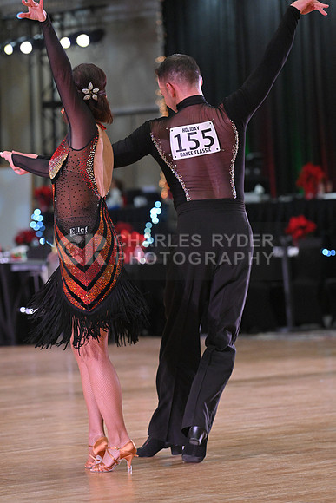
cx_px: 168
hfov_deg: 8.6
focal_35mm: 160
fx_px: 2238
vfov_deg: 12.8
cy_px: 252
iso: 4000
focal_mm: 160
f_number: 5
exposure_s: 1/400
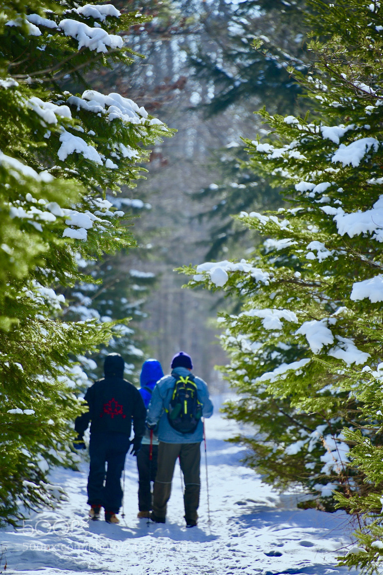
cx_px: 192
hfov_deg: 4.6
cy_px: 288
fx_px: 4786
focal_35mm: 300
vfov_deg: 6.9
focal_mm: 300
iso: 100
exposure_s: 1/200
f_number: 5.6
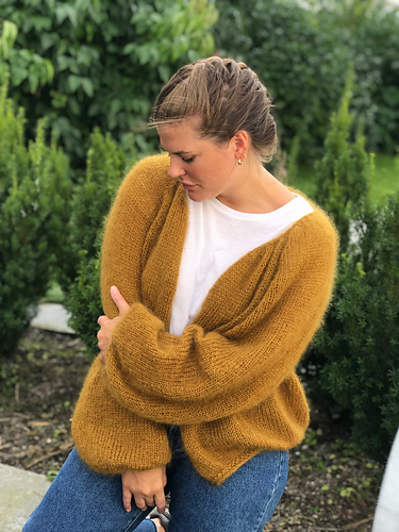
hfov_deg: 25.7
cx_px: 200
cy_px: 266
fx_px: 876
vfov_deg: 33.8
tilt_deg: -11.9
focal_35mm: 57
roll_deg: -1.2
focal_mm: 6.6
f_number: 2.8
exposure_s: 1/182
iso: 20
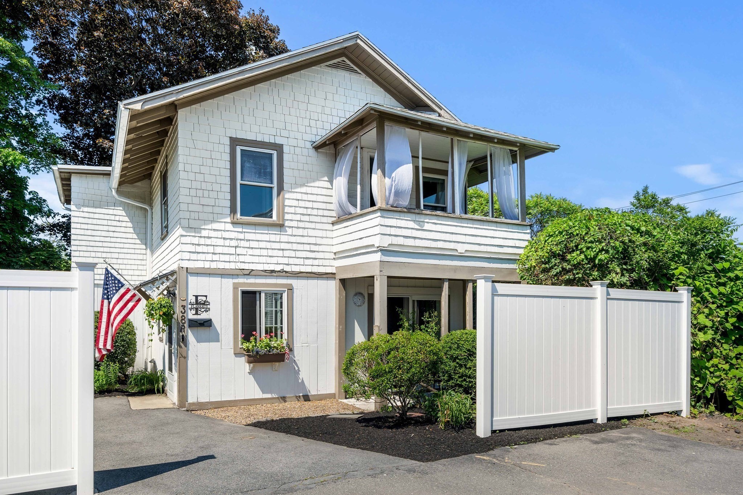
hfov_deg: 96.7
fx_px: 330
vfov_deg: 73.7
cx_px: 372
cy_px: 248
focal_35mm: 16
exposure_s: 1/400
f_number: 4.5
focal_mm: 16
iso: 100
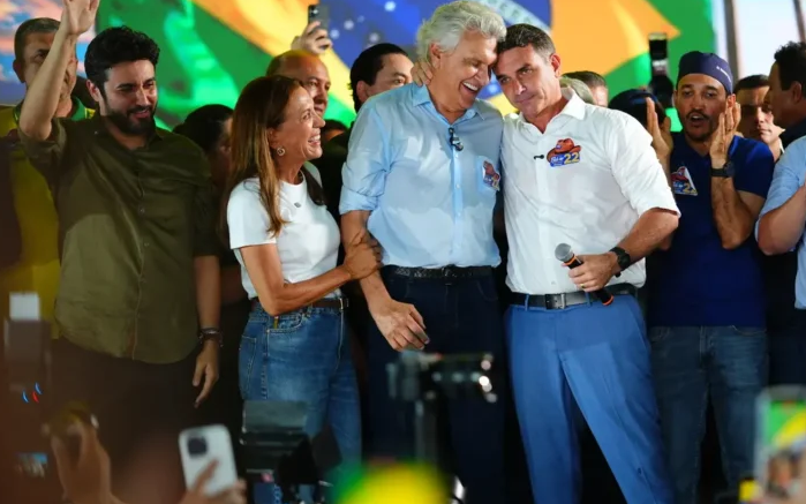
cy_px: 262
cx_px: 528
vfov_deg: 10.3
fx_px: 2790
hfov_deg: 16.4
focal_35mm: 127
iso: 800
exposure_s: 1/320
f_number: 1.4
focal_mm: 85
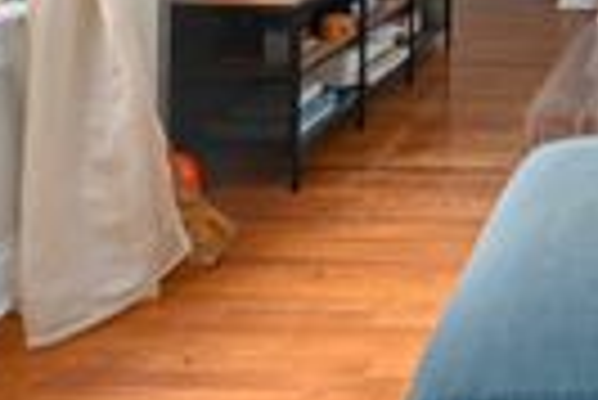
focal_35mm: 60
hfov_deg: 28.6
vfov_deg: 19.3
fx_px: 998
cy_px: -231
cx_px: 733
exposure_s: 1/1.25
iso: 640
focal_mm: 16
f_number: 11
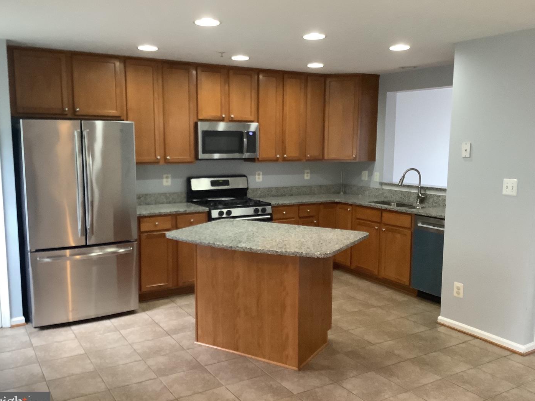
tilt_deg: -8.3
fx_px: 495
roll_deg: -0.3
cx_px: 259
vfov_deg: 44.1
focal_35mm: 32
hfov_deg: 56.8
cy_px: 207
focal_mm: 3.3
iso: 250
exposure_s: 1/40
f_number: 2.4
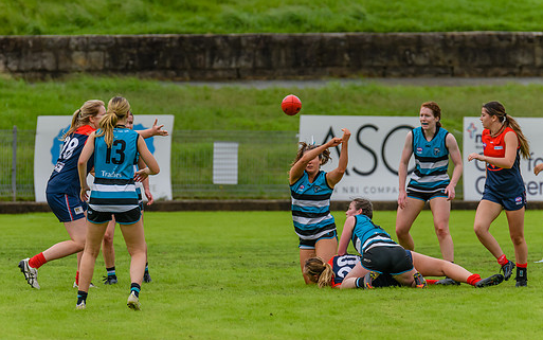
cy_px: 222
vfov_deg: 2.3
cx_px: 247
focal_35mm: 563
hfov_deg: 3.7
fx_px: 8334
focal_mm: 420
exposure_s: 1/2000
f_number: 6.3
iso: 800
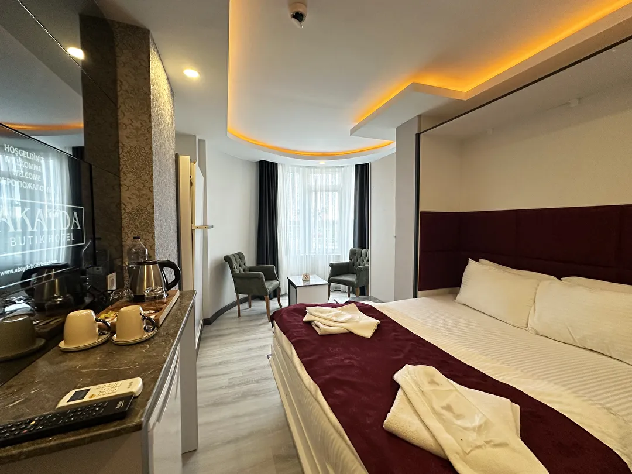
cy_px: 237
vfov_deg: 85.7
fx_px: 256
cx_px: 316
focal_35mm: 14
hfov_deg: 102.1
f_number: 2.2
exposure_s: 1/50
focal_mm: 2.22
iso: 160
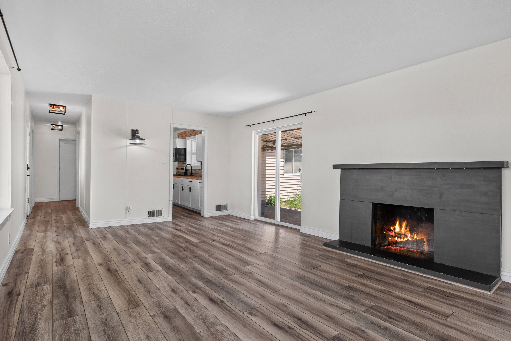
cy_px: 170
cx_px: 256
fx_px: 248
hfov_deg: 91.6
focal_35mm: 18
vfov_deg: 68.9
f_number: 8
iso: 500
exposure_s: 1/8
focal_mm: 17.5
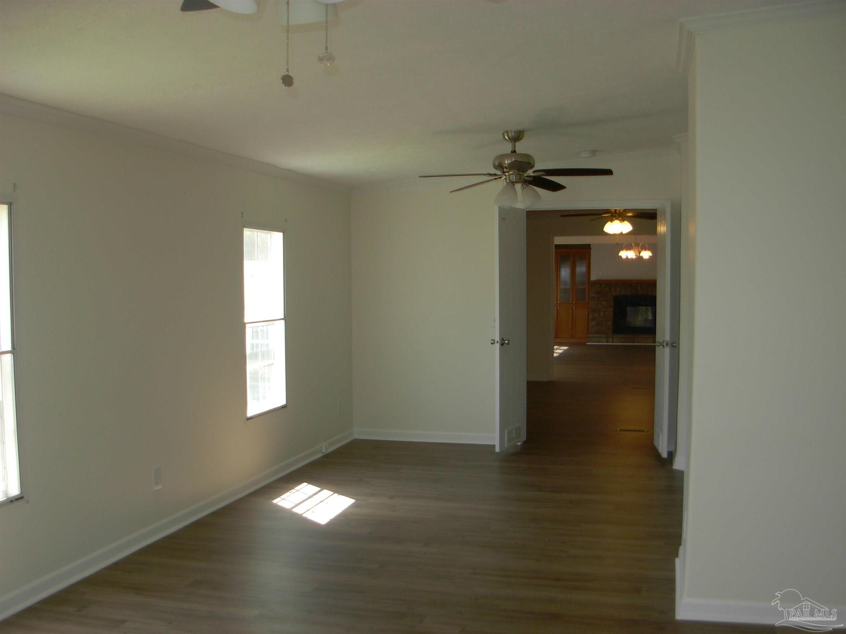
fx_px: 929
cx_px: 423
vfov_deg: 37.7
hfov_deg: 49.0
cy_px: 317
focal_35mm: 38
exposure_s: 1/62.1
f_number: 2.9
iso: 79
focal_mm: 6.3
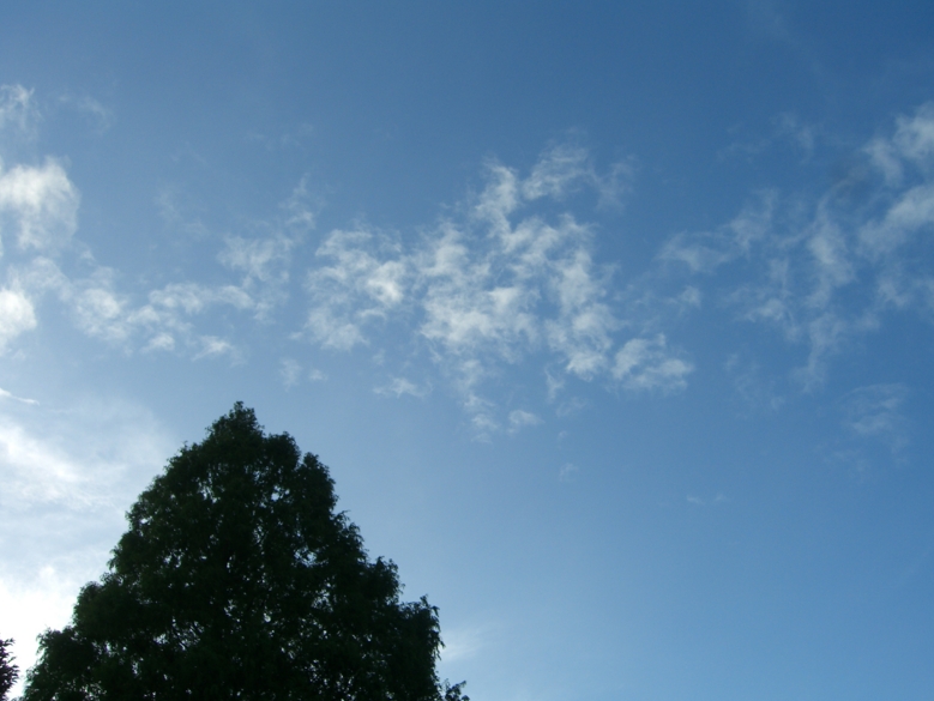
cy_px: 355
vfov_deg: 36.8
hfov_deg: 47.8
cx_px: 465
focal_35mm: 39
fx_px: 1053
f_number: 8
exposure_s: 1/200
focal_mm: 7.9
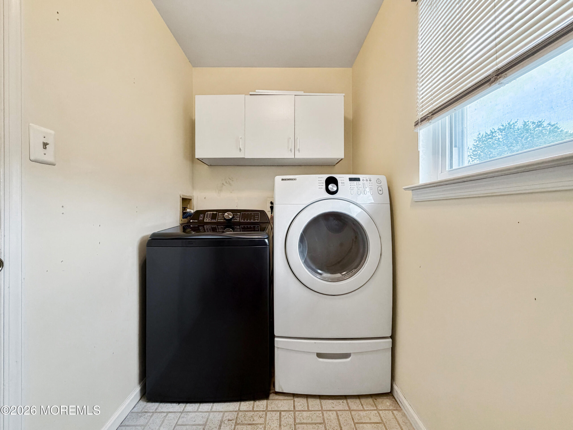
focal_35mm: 14
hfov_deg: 102.1
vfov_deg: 85.7
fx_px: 232
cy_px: 215
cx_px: 286
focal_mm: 2.22
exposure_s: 1/120
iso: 250
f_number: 2.2
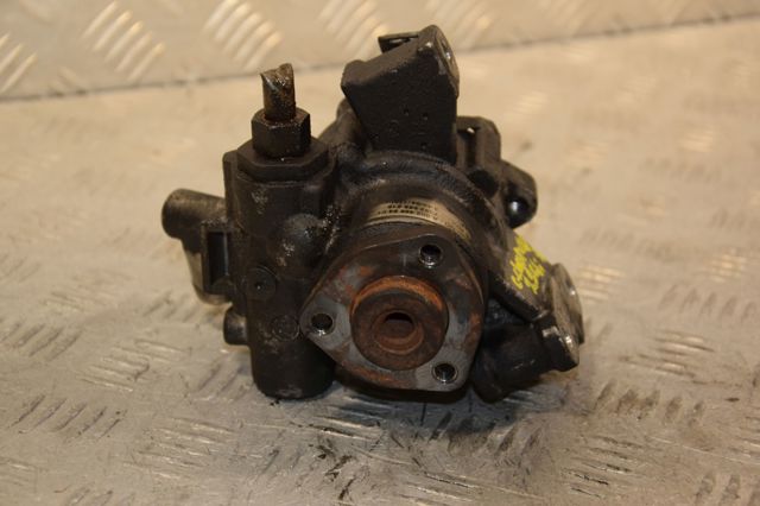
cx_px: 380
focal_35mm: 87
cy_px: 253
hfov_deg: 23.4
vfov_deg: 15.7
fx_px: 1836
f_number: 5
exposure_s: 1/200
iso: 800
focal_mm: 58
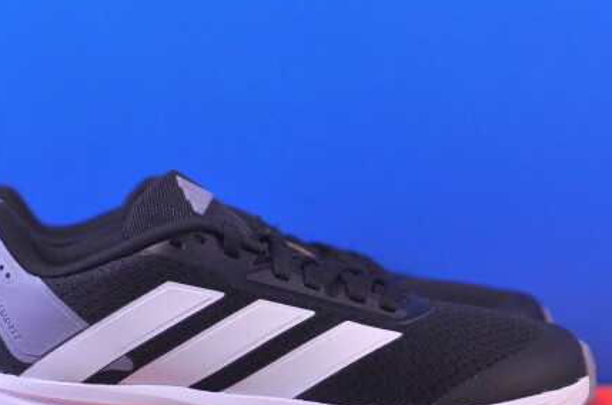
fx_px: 2375
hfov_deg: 14.7
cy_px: 183
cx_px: 270
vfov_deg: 9.8
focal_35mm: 140
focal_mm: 50
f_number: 2.5
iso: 250
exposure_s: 1/320
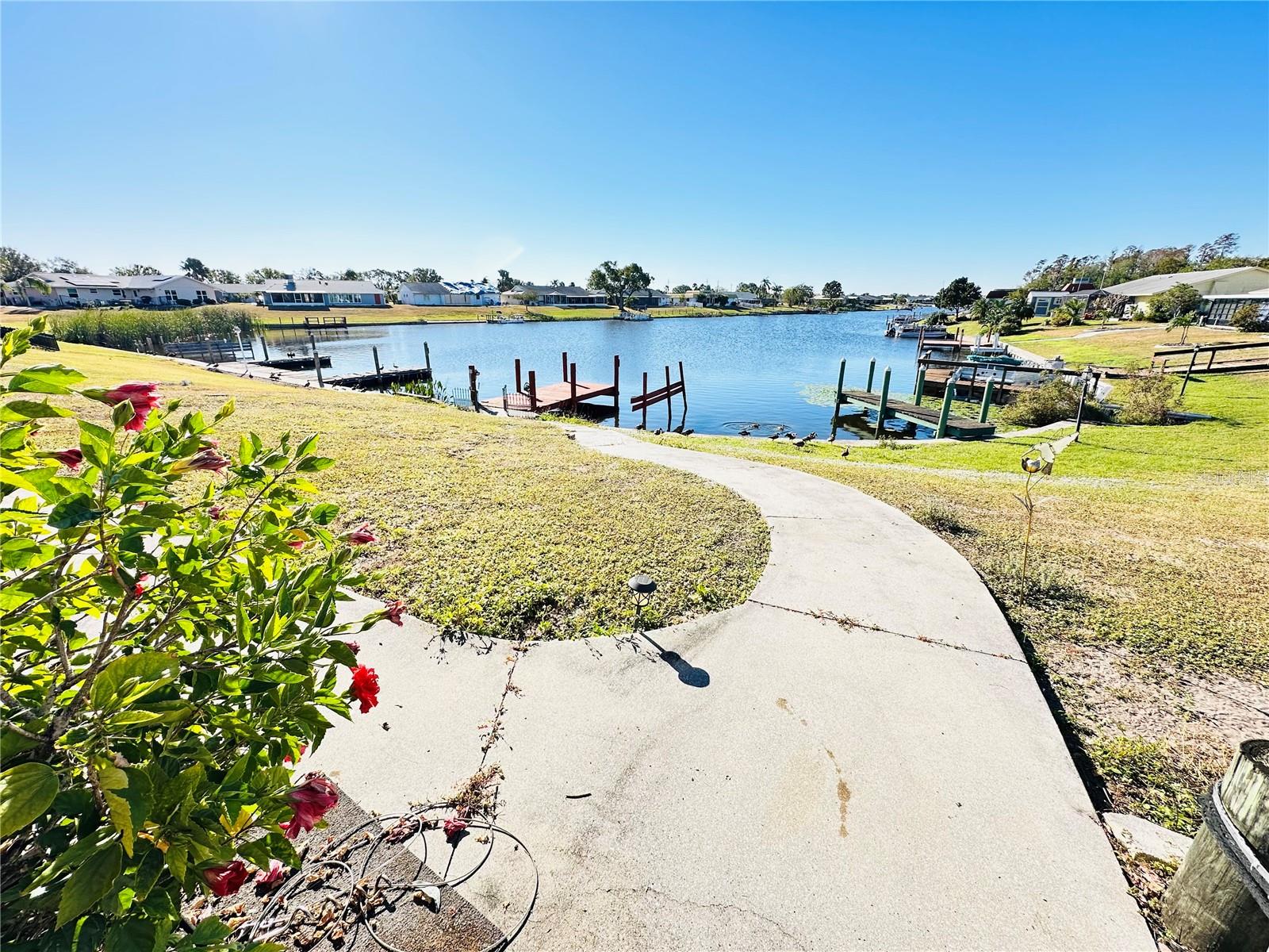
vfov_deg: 85.7
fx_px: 513
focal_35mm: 14
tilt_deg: -18.8
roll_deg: -0.4
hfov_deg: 102.1
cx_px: 634
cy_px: 476
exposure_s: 1/729
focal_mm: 2.22
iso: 50
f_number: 2.2
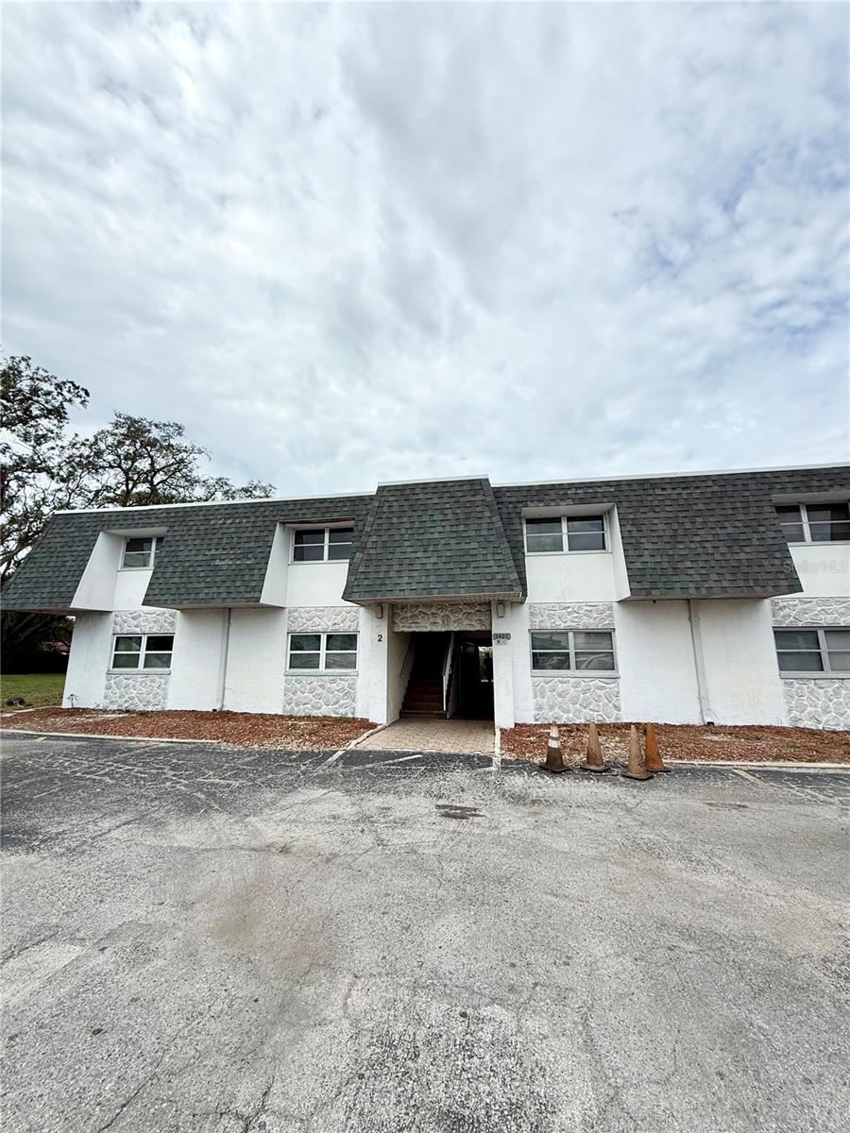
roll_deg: -0.3
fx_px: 458
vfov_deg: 102.1
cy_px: 566
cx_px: 425
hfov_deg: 85.7
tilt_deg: +11.3
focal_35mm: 14
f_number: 2.2
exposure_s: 1/2717
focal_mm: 2.22
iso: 50
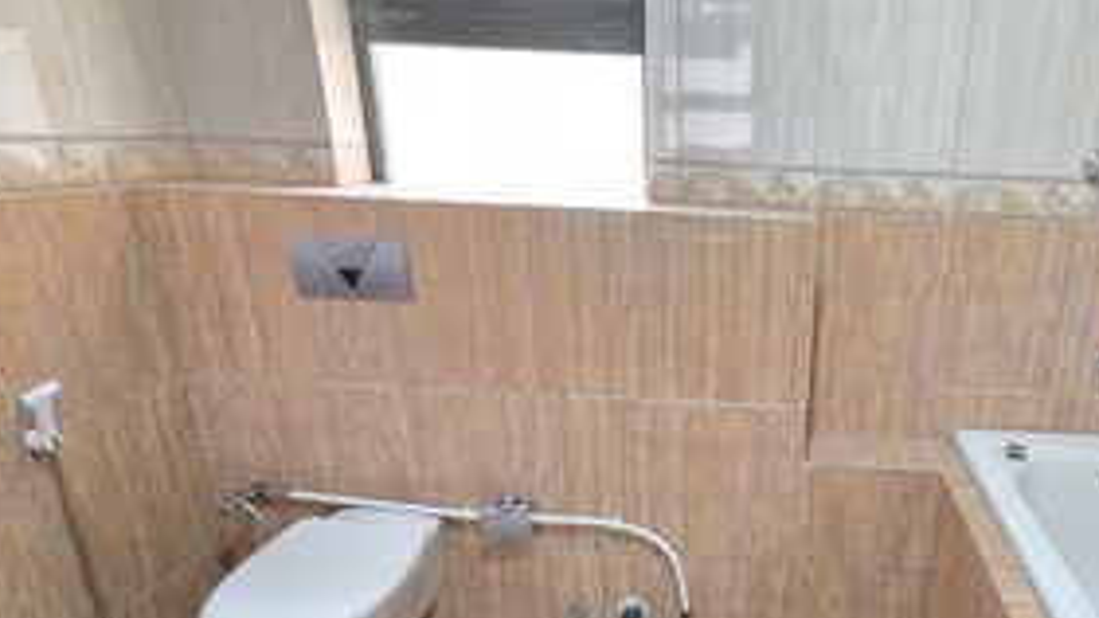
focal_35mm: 23
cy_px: 413
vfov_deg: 48.7
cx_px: 769
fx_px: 670
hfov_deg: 75.2
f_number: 1.9
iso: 500
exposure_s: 1/50
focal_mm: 2.2
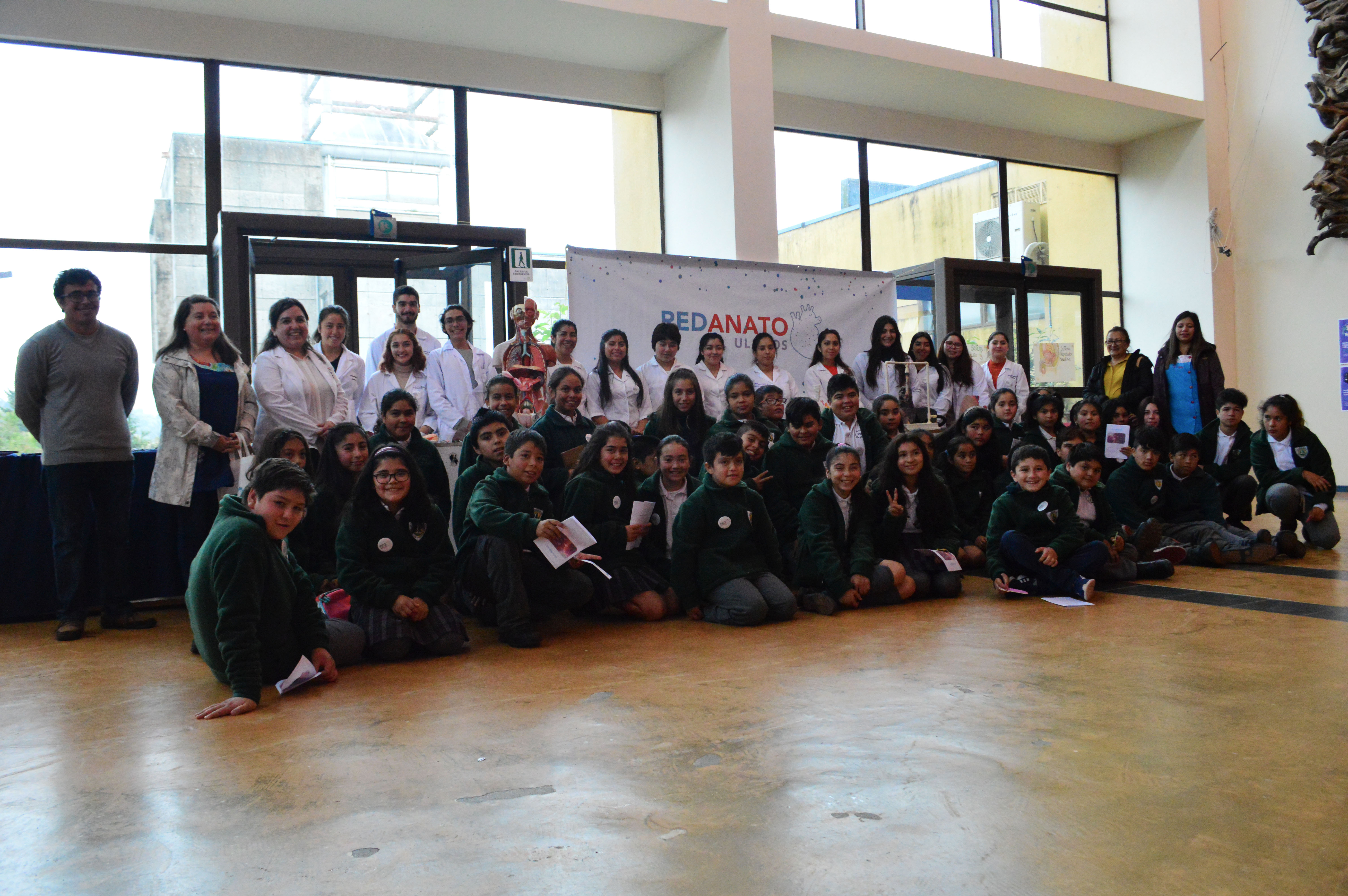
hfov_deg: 67.4
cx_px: 674
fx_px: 1010
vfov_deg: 47.8
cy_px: 448
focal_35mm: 27
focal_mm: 18
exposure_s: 1/500
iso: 4000
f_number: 5.6
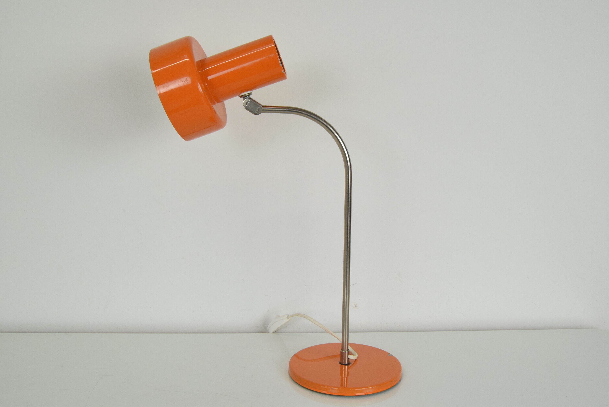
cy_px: 204
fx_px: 609
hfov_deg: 53.1
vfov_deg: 36.9
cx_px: 304
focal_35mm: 36
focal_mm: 24
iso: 1600
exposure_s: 1/320
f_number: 9
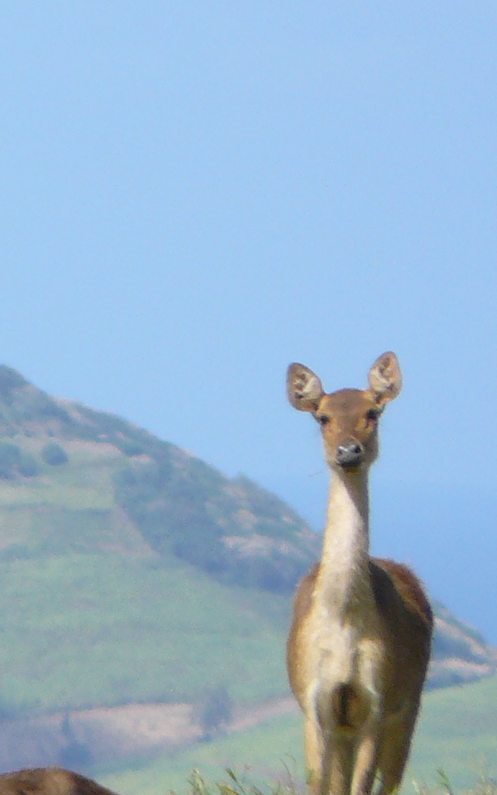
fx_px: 29812
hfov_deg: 1.0
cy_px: 492
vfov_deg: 1.5
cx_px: -480
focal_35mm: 1376
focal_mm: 72
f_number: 5.6
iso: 100
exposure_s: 1/400
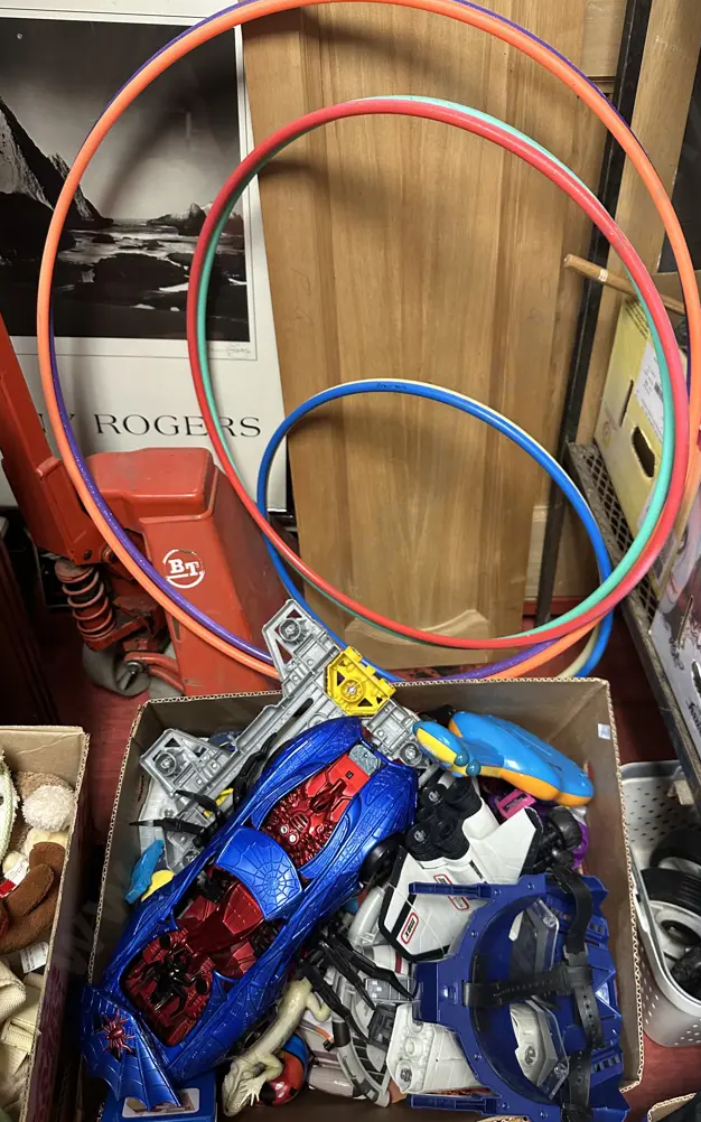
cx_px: 363
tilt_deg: -41.4
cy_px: 567
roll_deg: +1.8
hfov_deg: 47.6
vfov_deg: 70.4
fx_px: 795
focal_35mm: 26
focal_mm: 6.86
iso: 400
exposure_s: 1/50
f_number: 1.78
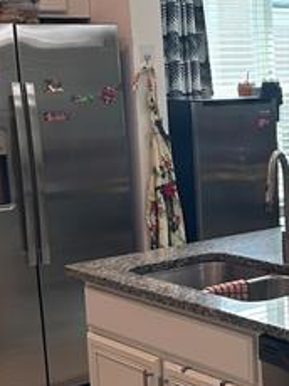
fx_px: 970
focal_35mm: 87
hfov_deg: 16.0
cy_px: 203
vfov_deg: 22.5
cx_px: 386
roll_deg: +0.9
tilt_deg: -8.5
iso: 64
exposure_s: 1/121
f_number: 1.5
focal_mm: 5.7
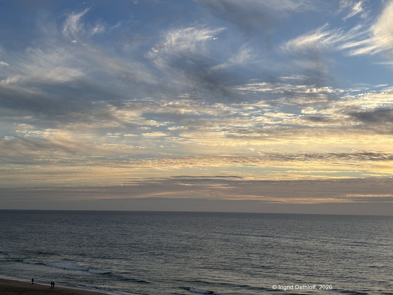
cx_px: 196
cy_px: 148
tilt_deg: +7.3
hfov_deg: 36.8
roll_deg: -0.9
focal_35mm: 52
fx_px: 590
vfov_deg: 28.0
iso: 32
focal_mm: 5.96
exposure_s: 1/1362
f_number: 1.6
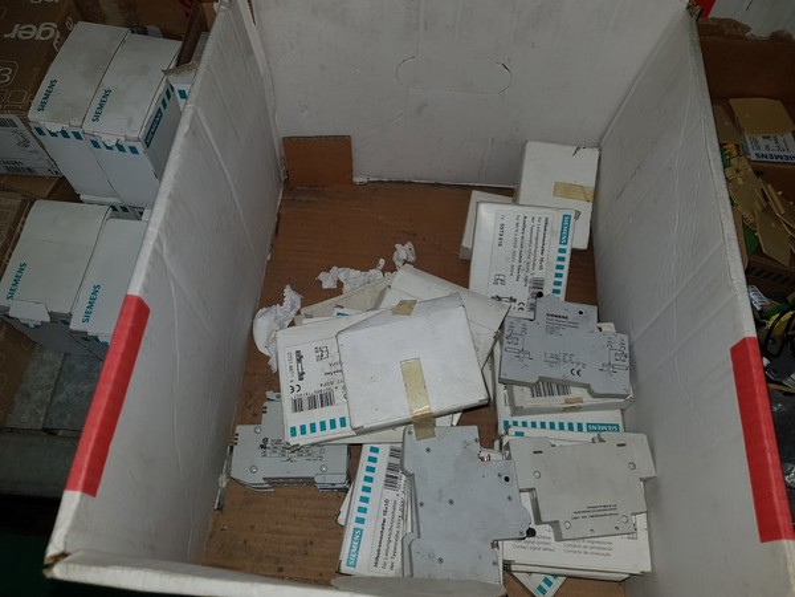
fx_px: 597
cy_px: 298
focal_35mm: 26
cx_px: 398
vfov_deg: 53.1
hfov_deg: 67.3
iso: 40
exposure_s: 1/132
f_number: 1.7
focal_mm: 4.2
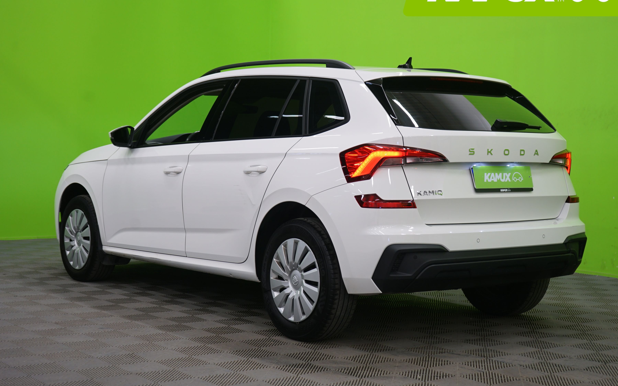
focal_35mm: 58
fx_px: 977
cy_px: 162
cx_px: 319
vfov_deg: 22.3
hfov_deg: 35.1
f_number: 5
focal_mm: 52
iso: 400
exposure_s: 1/10
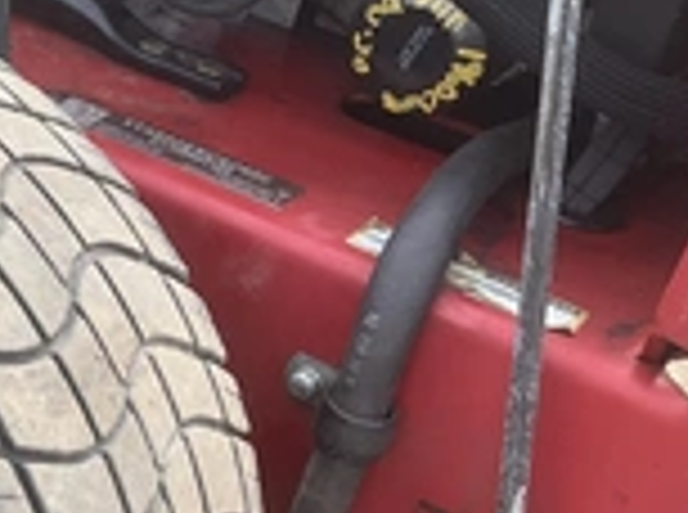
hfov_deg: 23.4
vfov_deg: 18.8
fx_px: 1507
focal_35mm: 76
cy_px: 508
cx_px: -144
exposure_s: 1/397
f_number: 1.8
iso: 25
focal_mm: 3
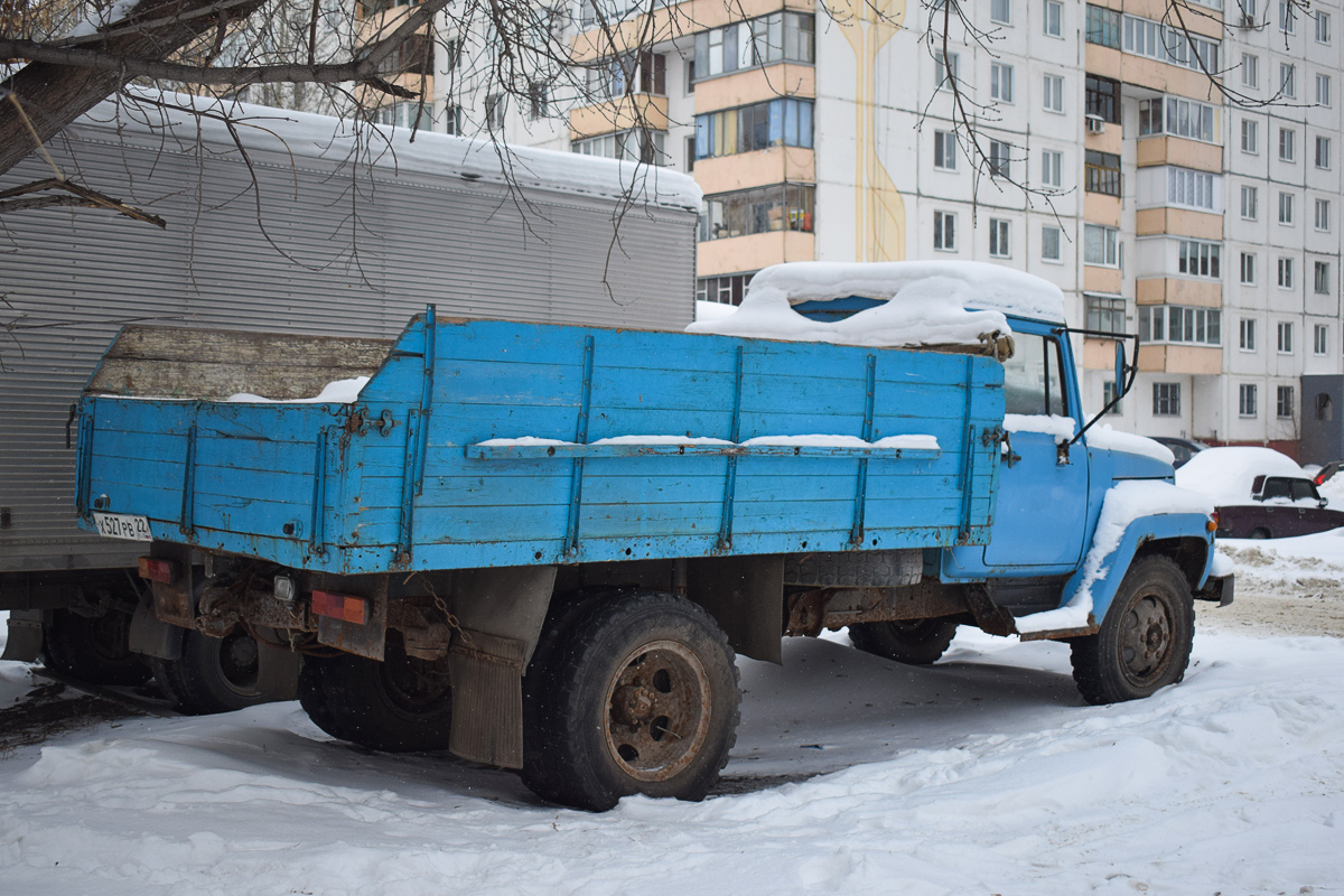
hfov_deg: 45.0
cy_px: 448
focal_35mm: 44
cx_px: 672
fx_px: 1624
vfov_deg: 30.8
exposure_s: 1/640
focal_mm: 29
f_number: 5.6
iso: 400
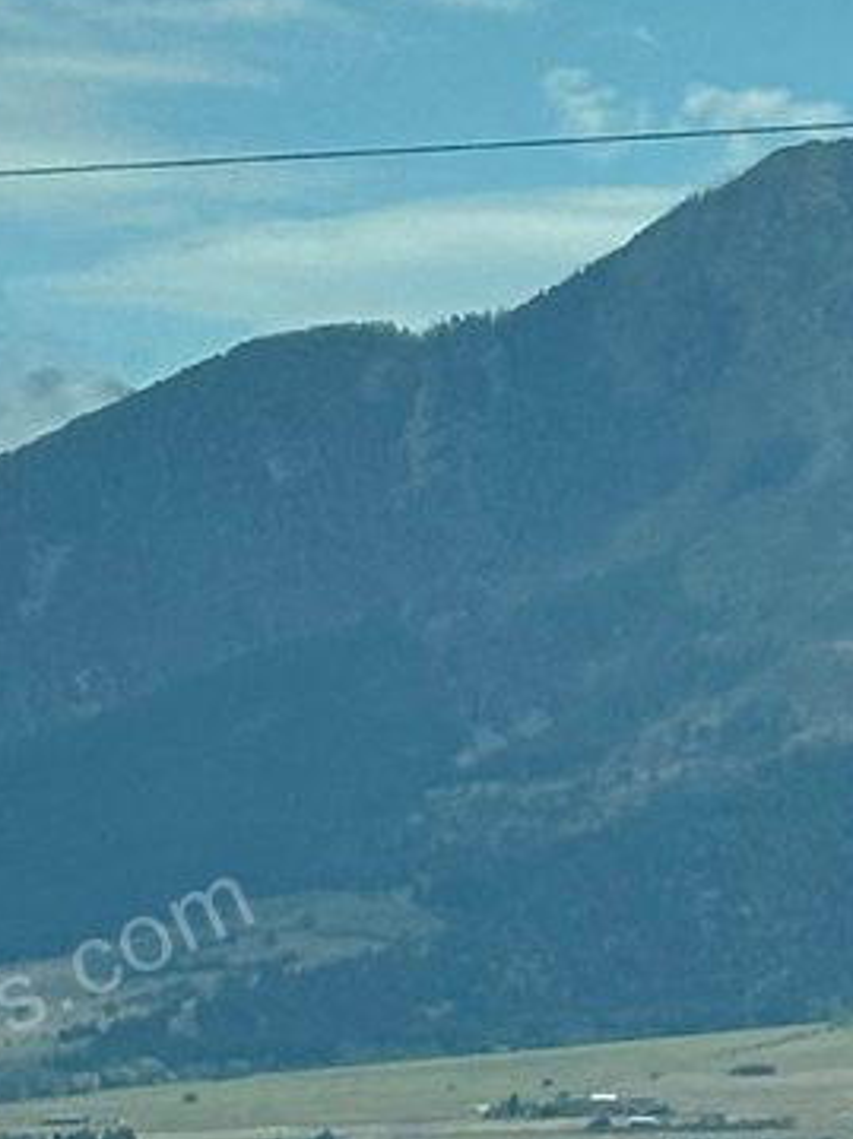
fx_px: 9369
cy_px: -36
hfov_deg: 5.0
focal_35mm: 285
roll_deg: -0.5
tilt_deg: +9.1
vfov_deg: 6.9
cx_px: 2283
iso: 64
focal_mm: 6.86
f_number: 1.78
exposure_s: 1/7092
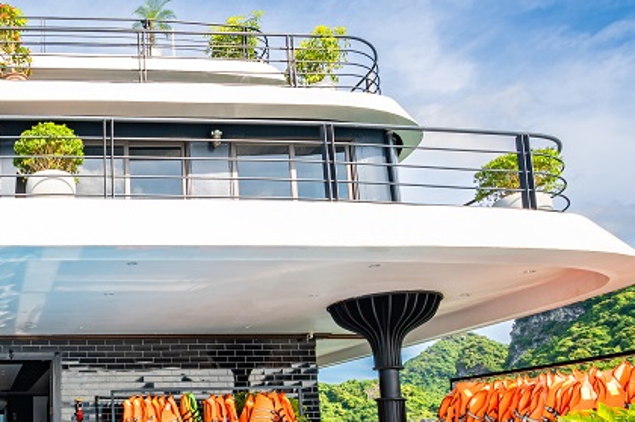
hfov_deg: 47.1
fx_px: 581
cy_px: 357
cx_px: -8
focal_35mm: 33
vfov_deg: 37.9
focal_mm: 14
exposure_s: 1/40
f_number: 14
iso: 100
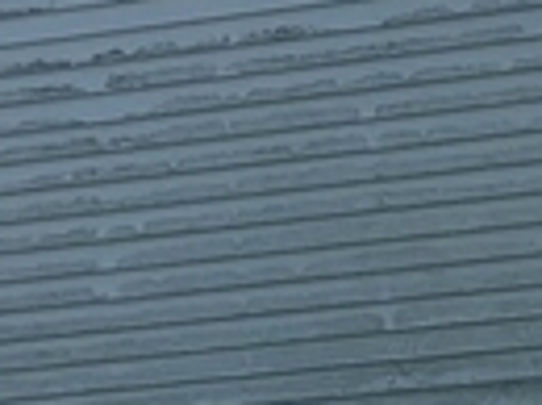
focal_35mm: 205
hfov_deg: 9.7
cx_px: 338
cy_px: 192
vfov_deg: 7.2
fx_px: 3204
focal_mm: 4.25
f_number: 1.8
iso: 25
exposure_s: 1/1205
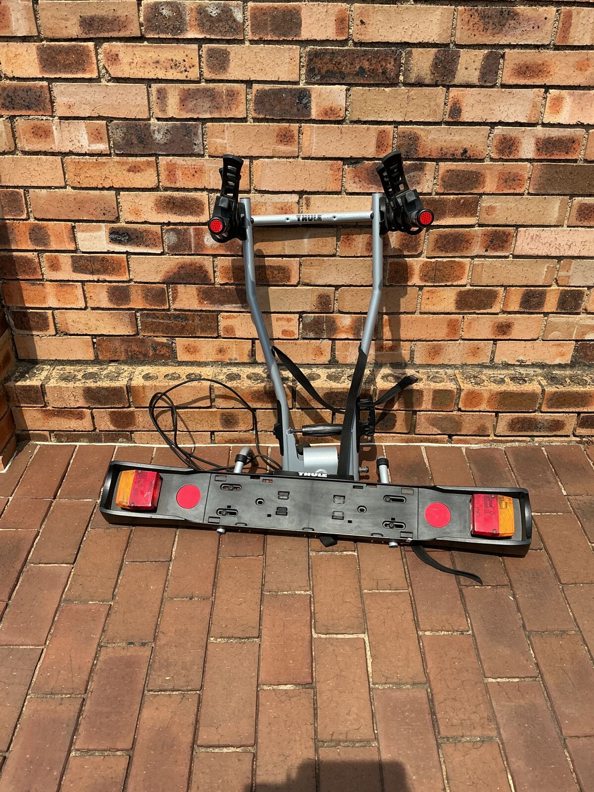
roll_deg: +0.6
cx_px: 297
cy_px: 396
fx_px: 664
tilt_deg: -34.0
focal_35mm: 29
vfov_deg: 61.7
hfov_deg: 48.2
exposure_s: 1/1250
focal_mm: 3
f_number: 1.8
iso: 25
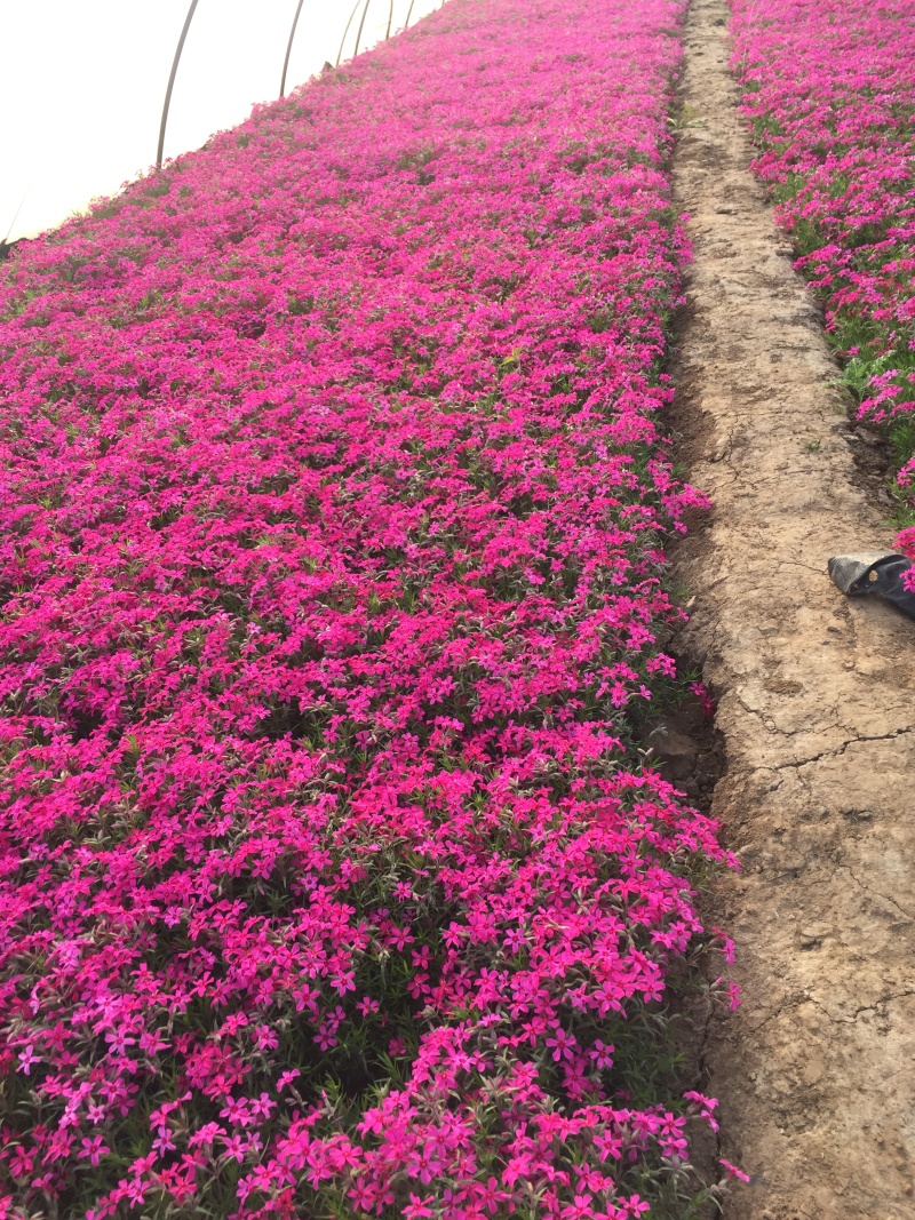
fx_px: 1022
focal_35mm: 29
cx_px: 458
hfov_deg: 48.2
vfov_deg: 61.7
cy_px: 610
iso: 32
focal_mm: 4.15
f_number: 2.2
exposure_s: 1/359
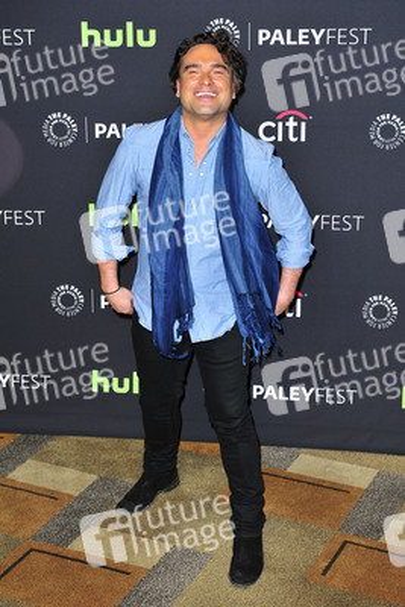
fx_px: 978
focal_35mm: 58
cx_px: 202
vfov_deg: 34.5
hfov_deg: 23.4
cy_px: 304
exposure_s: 1/320
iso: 500
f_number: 4.5
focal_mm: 58
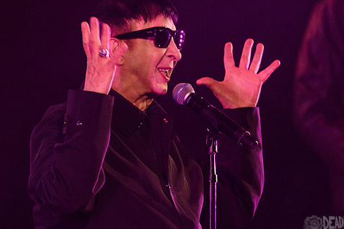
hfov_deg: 2.1
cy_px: 94
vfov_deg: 1.4
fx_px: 9239
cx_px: 140
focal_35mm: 967
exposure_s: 1/160
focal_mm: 600
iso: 4000
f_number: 6.3
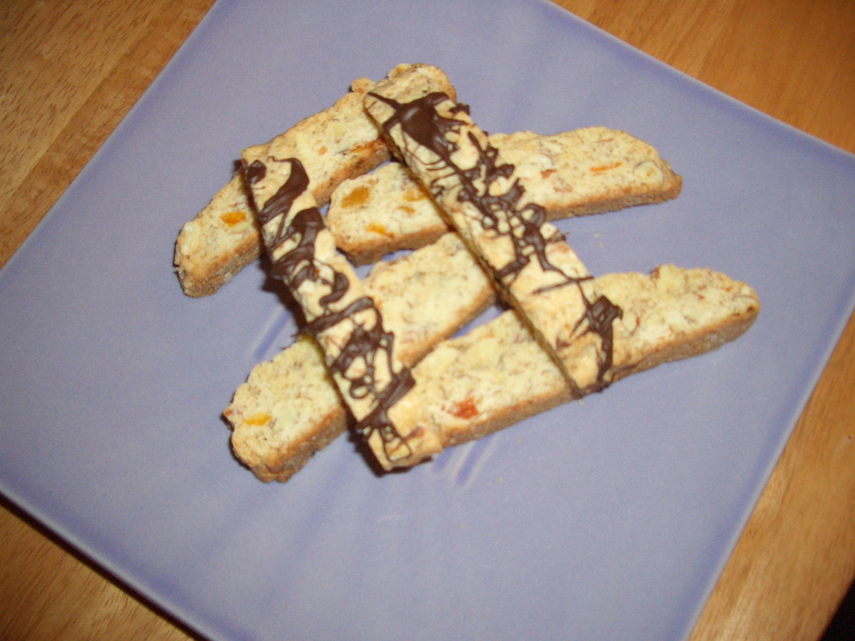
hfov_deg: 52.6
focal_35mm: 35
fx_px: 864
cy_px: 320
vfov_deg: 40.7
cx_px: 428
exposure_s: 1/60
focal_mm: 5.8
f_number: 2.6
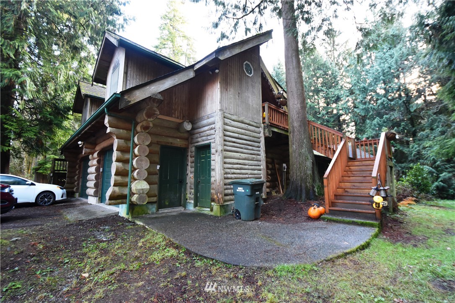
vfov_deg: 77.3
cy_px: 152
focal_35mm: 15
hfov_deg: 100.4
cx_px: 228
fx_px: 190
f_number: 4.5
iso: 800
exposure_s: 1/80
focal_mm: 10
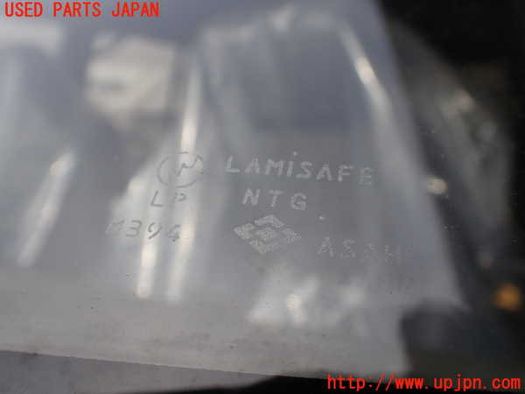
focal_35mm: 30
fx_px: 455
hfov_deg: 60.0
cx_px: 262
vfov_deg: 46.8
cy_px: 197
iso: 100
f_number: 3.2
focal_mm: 5.4
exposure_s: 1/800
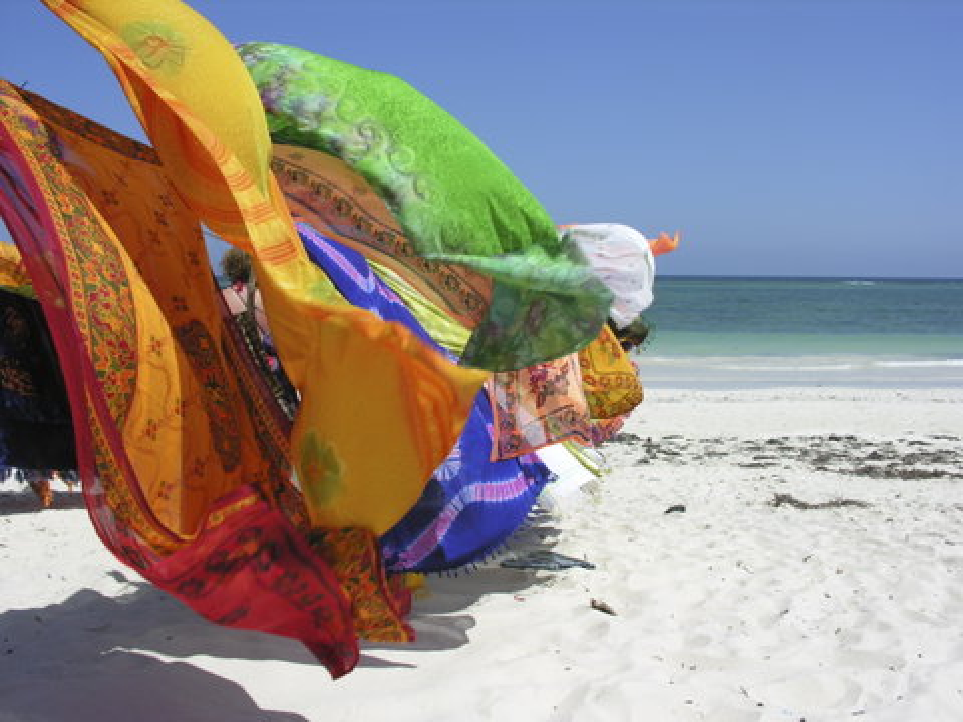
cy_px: 361
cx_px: 482
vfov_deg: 40.7
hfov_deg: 52.6
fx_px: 974
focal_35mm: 35
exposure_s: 1/240
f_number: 7.1
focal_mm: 8.9
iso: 50
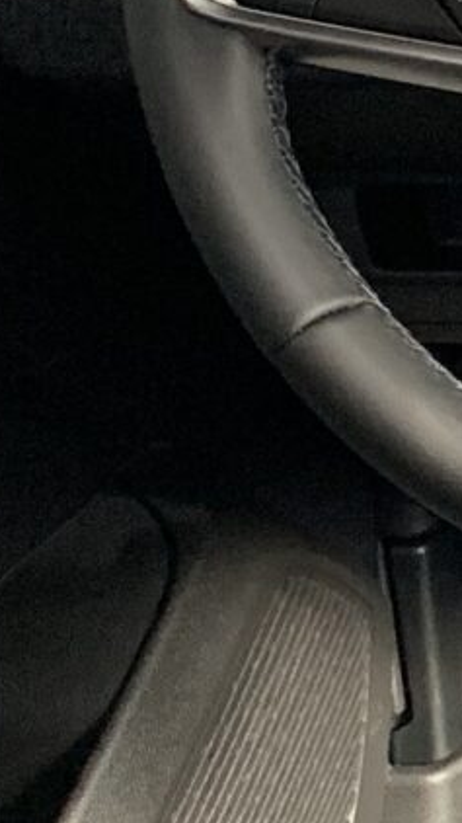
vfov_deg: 12.5
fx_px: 3750
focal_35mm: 172
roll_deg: -1.1
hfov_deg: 5.8
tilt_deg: -21.9
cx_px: 2000
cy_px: 236
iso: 200
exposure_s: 1/50
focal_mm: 4.25
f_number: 1.8
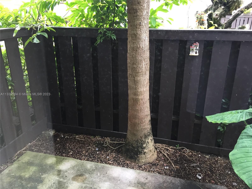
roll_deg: -0.1
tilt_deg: -20.1
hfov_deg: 61.7
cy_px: 94
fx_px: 211
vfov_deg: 48.2
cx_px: 126
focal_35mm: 29
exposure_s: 1/40
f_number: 2.2
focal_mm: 4.15
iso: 32
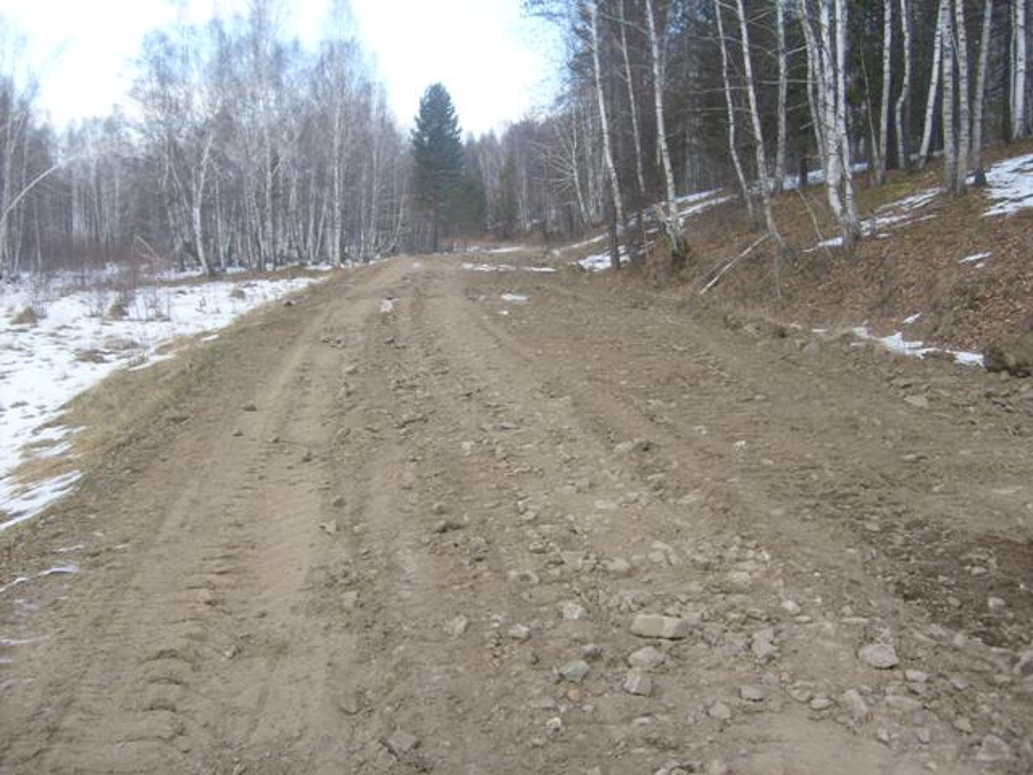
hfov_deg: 52.6
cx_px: 516
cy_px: 388
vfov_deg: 40.7
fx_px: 1044
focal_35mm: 35
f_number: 2.8
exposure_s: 1/350
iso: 80
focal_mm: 5.8
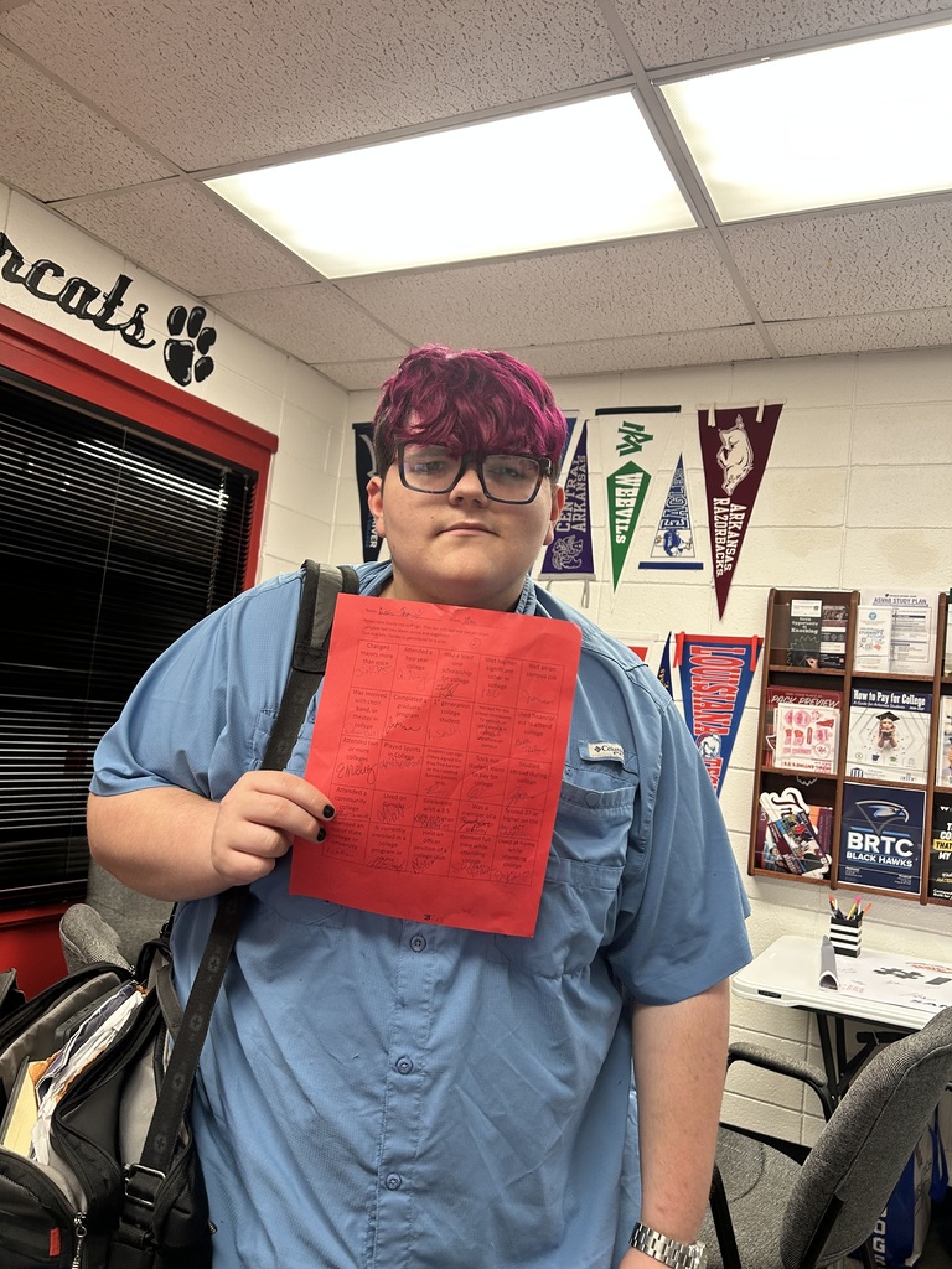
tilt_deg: +5.3
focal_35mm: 26
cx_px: 476
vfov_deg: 67.3
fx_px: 953
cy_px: 634
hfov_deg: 53.1
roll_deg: -7.2
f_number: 1.5
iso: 125
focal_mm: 5.7
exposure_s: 1/60
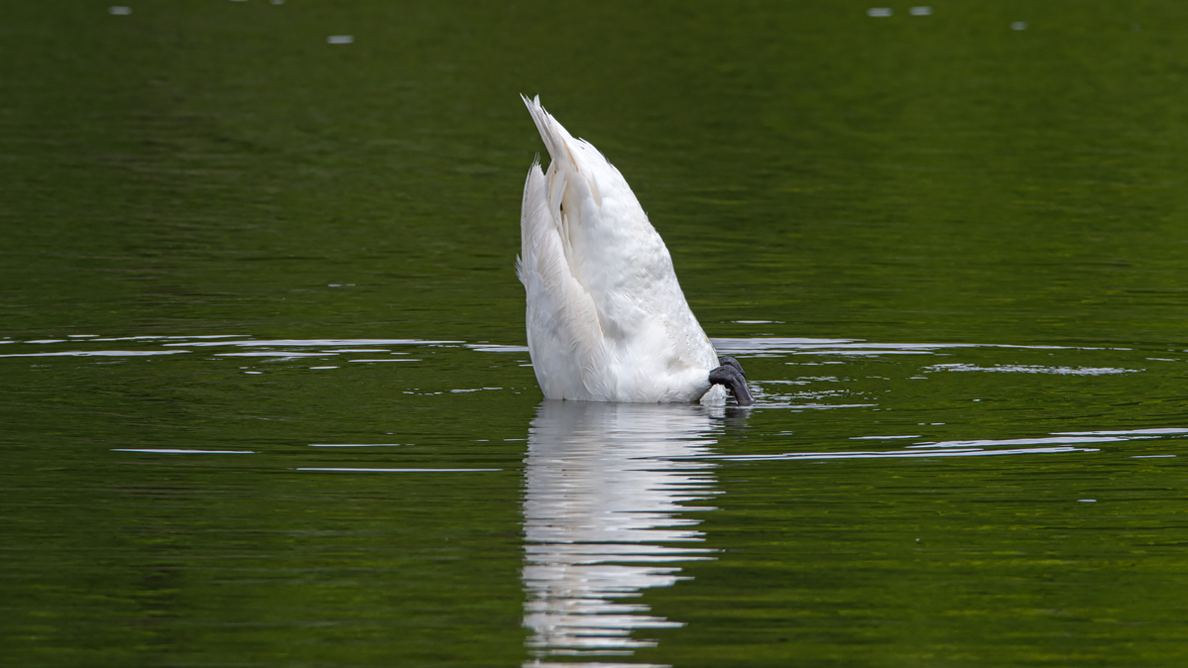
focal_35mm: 787
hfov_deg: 2.7
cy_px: 384
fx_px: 24792
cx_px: 594
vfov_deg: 1.5
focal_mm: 500
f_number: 8
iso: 280
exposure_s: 1/640
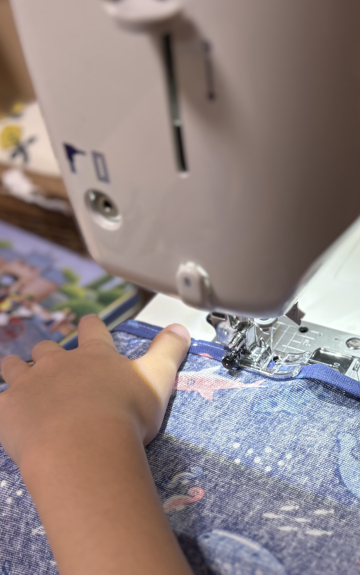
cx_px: 321
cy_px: 418
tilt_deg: -45.3
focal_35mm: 48
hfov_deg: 26.0
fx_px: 753
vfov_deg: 40.9
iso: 50
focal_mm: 5.96
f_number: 1.6
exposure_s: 1/120
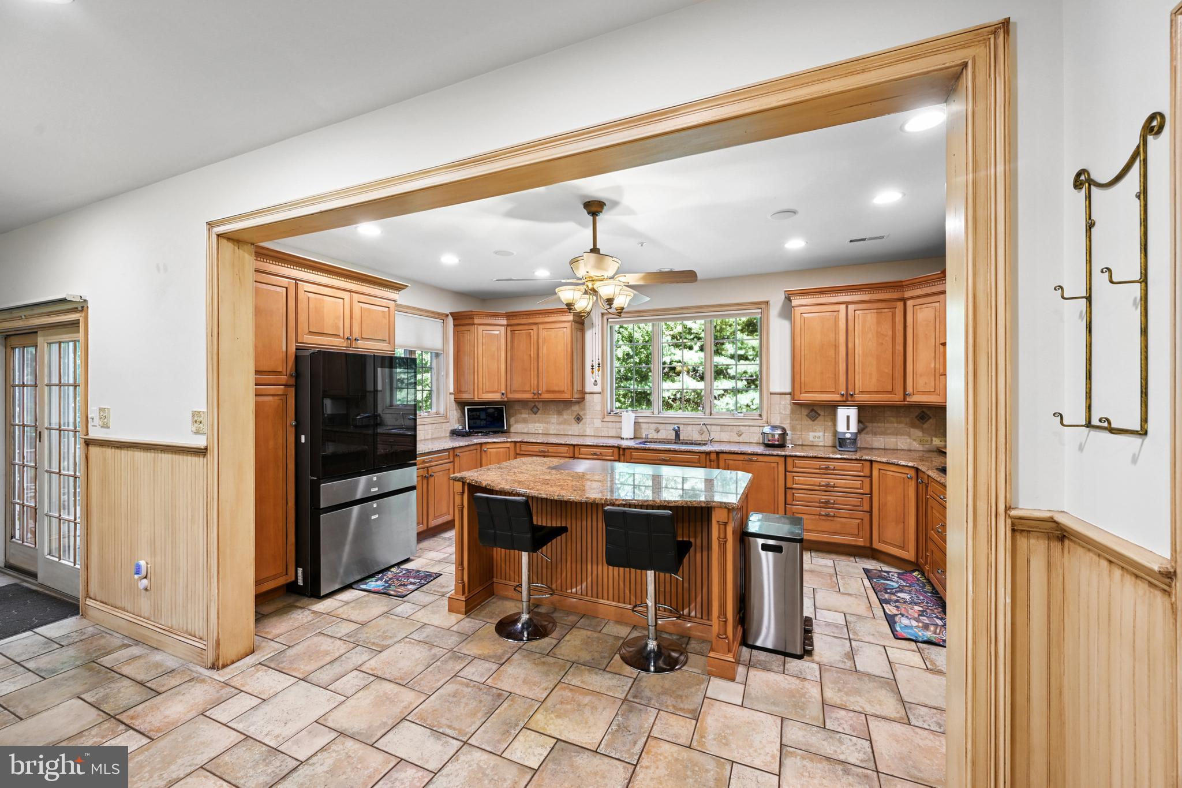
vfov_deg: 81.2
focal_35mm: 14
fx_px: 460
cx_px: 591
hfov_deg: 104.3
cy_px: 394
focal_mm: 14
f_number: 8
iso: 400
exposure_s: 1/10
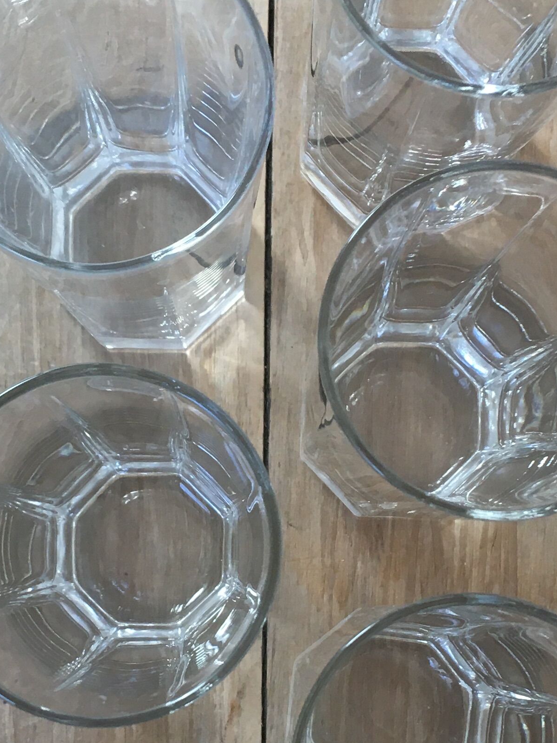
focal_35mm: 73
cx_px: 201
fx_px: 1567
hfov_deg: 20.1
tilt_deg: -85.5
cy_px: 488
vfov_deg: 26.5
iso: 32
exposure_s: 1/33
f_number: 2.2
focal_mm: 4.15
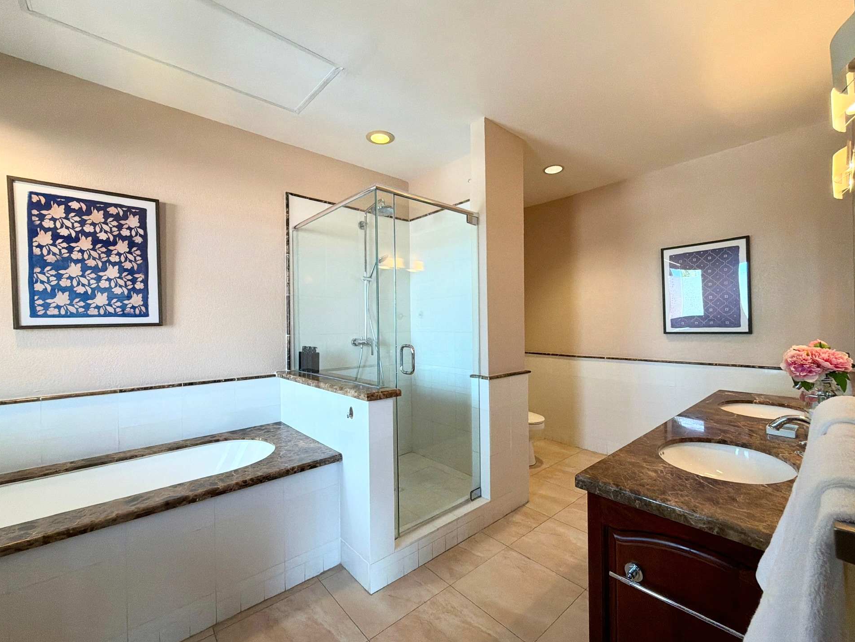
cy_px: 322
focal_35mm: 15
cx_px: 434
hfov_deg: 98.2
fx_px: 371
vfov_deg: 81.8
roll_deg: +1.3
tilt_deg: -0.7
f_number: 2.2
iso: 200
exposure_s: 1/120
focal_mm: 2.22
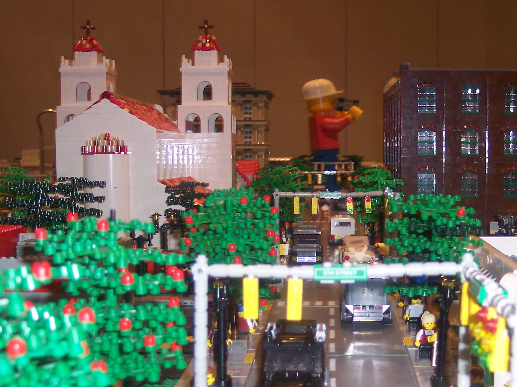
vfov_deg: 25.5
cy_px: 245
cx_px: 329
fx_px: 851
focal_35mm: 57
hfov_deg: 33.6
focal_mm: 8
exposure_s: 1/30
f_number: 2.8
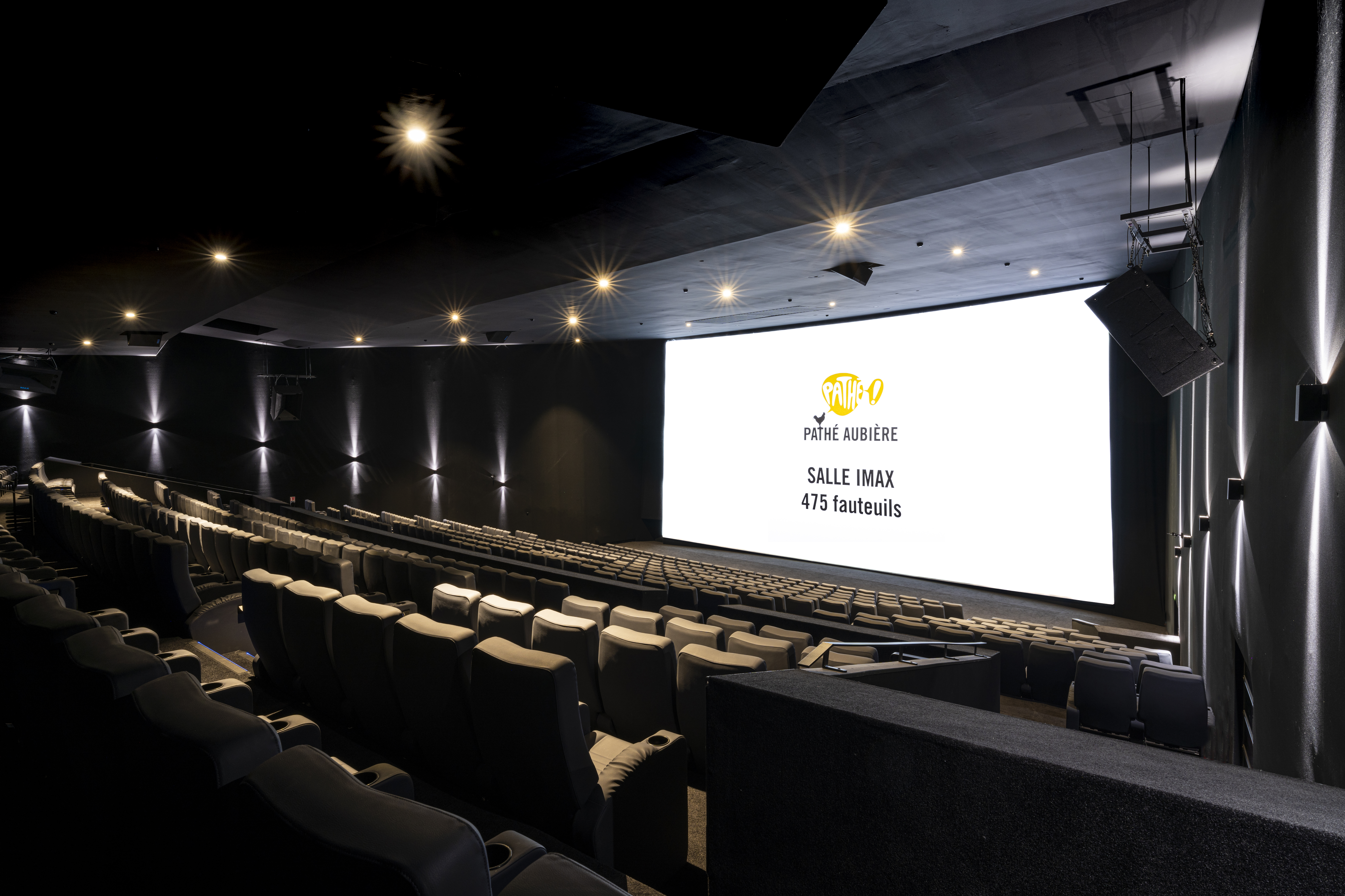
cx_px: 672
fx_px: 672
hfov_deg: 90.0
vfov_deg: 67.4
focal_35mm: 18
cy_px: 448
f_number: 11
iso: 100
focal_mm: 18
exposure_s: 15
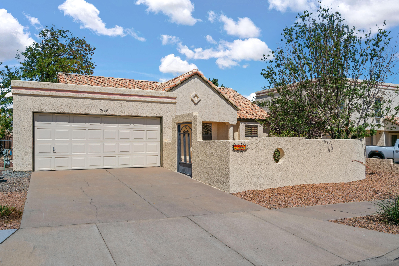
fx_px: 321
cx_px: 200
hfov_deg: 63.7
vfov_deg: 45.0
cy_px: 133
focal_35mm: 29
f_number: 9
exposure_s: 1/1600
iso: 250
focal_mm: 29
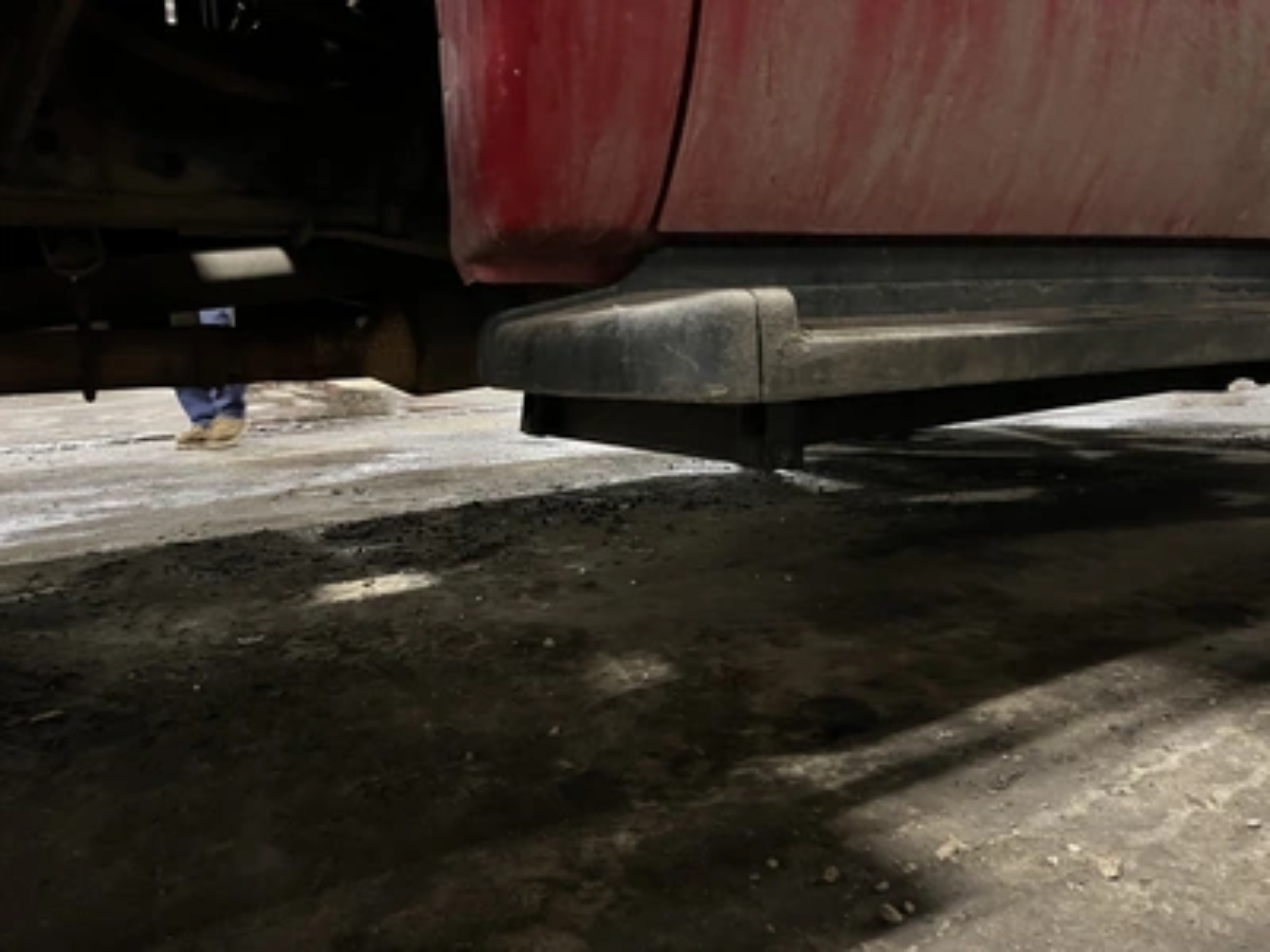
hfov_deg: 67.3
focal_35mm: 26
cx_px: 635
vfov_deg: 53.1
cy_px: 476
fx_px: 954
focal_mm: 5.1
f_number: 1.6
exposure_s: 1/30
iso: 800
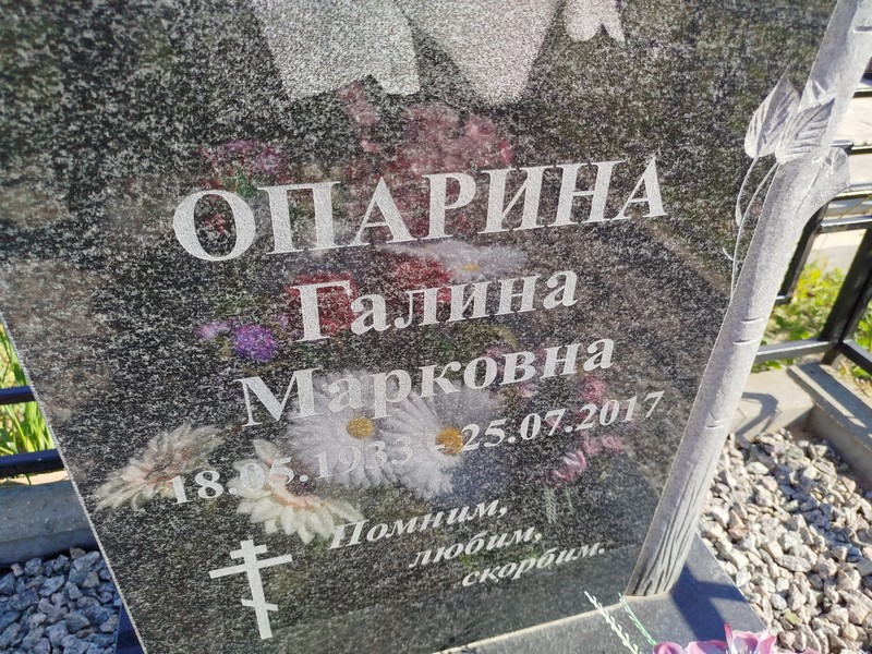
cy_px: 327
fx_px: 605
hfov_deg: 71.6
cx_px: 436
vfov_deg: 56.8
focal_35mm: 24
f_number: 1.7
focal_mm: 5.31
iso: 50
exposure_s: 1/555
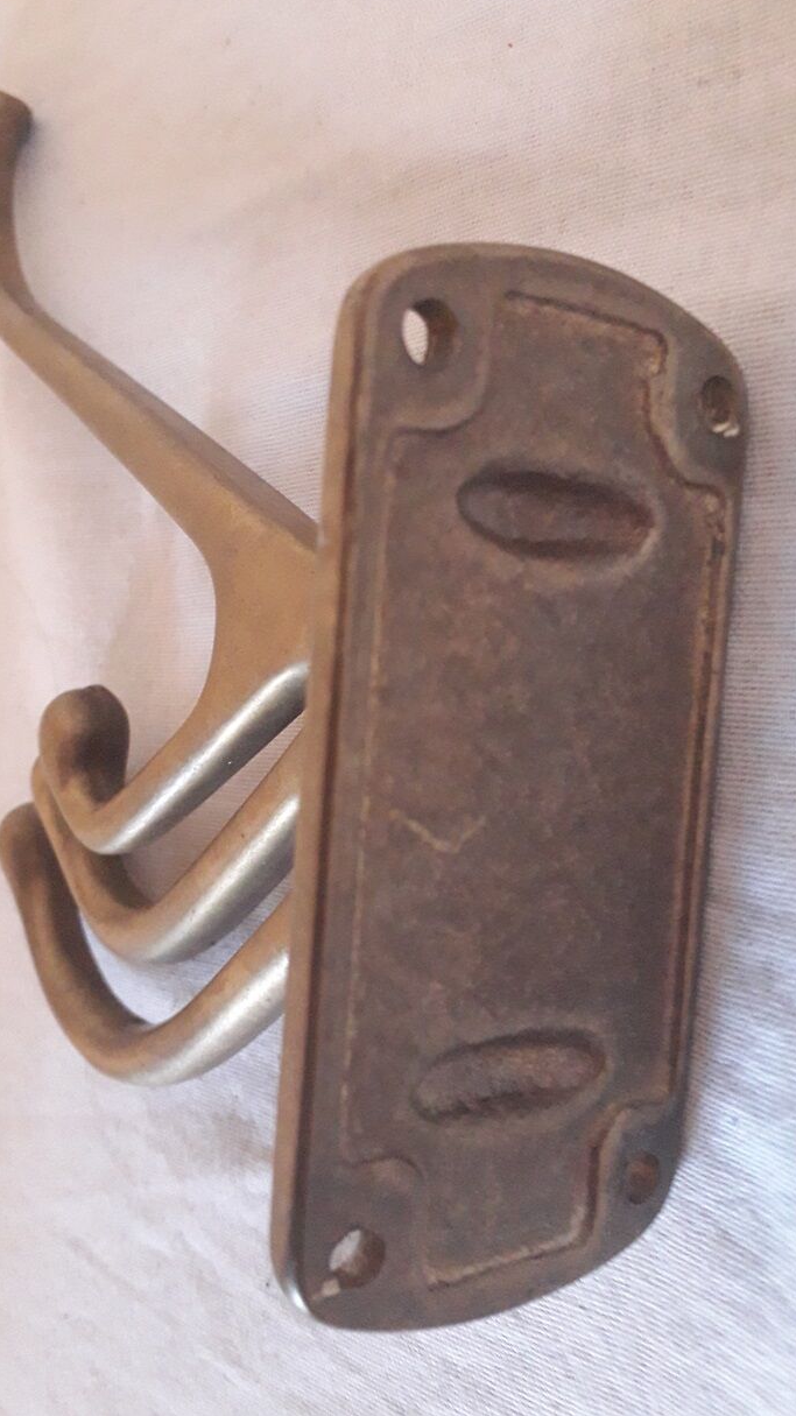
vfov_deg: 64.3
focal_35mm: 30
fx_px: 1126
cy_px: 695
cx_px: 334
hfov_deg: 38.8
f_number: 1.9
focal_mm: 3.6
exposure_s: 1/25
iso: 500
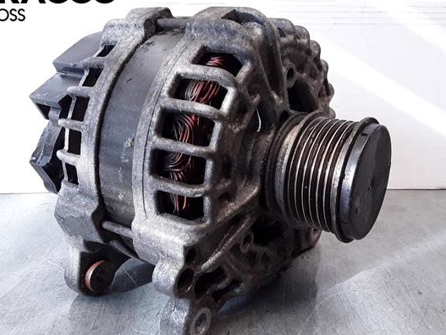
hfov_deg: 54.0
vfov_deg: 41.8
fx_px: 438
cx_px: 227
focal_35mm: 34
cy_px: 178
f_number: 1.9
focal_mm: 2.91
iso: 64
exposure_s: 1/100
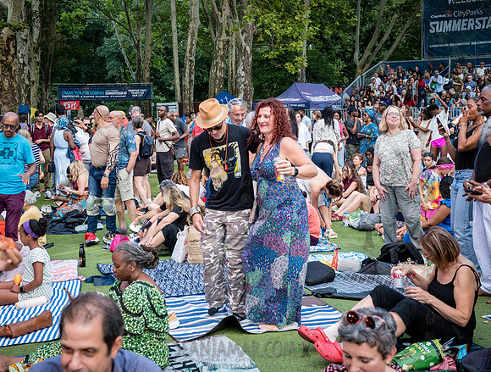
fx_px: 729
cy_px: 155
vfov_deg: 28.5
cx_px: 223
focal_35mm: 51
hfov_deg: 37.2
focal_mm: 40
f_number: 4.5
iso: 1250
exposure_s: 1/250
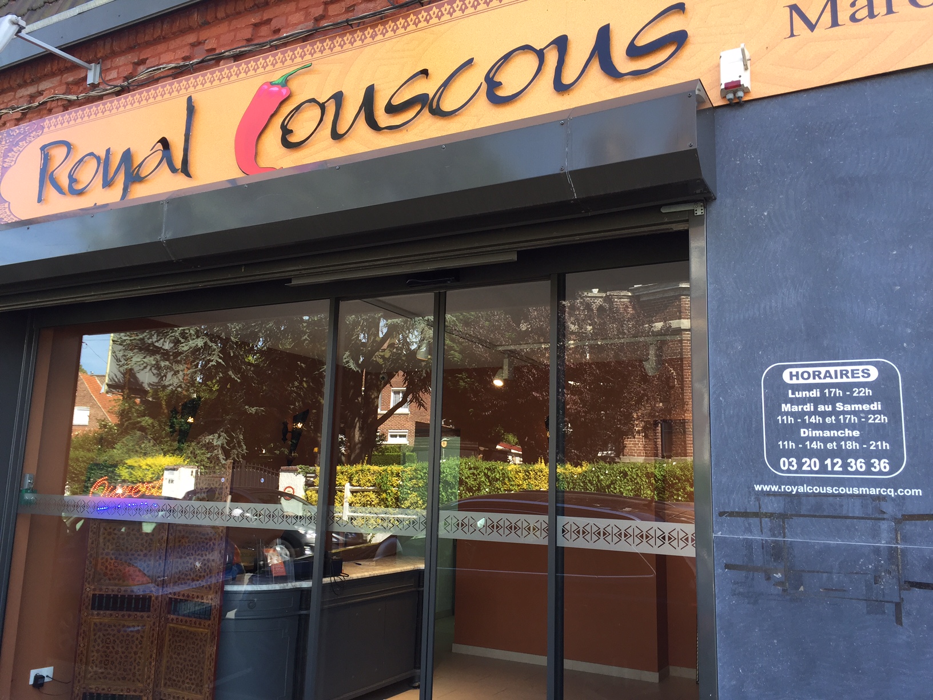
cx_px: 466
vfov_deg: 48.2
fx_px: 782
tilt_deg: +10.6
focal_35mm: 29
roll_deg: -2.4
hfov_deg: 61.7
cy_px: 350
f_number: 2.2
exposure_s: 1/122
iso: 32
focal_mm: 4.15
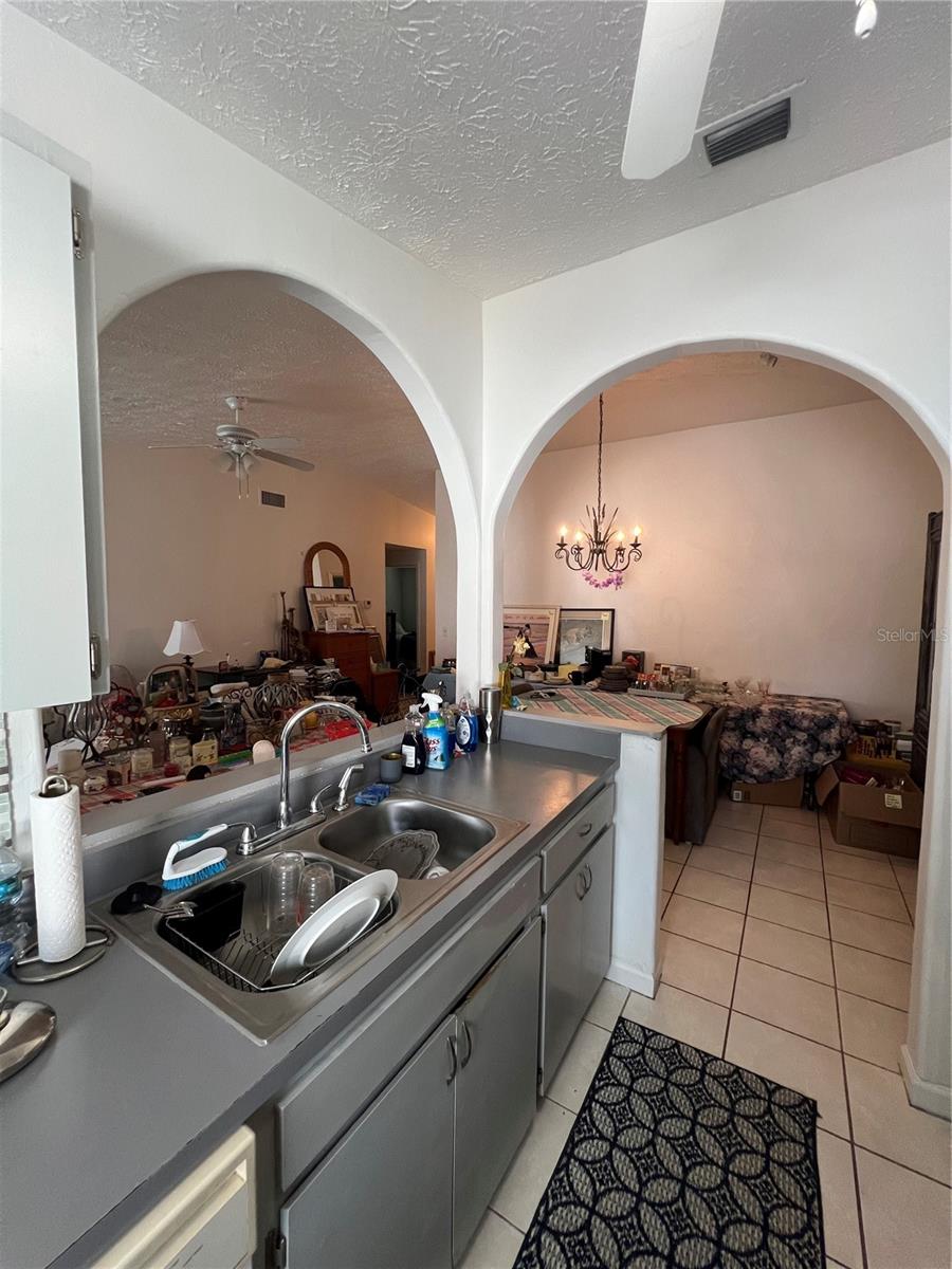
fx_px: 477
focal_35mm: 13
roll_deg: -0.1
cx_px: 476
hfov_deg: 89.9
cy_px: 634
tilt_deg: -2.9
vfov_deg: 106.2
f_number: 1.8
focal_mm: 1.57
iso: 250
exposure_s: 1/120
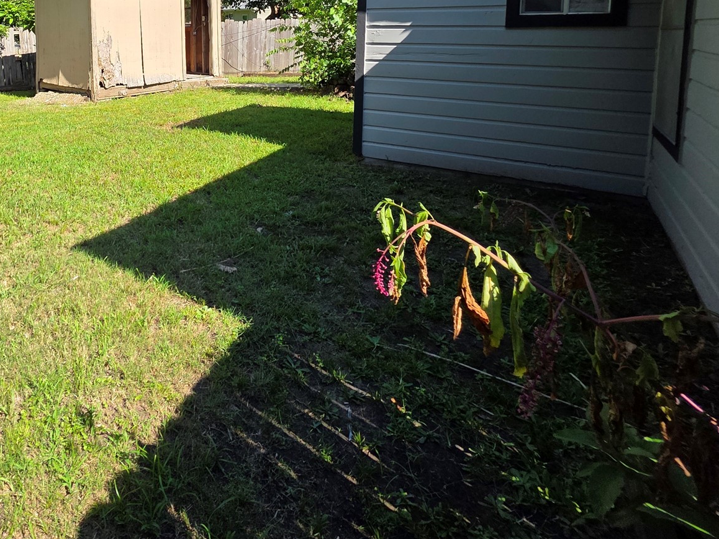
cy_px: 77
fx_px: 478
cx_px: 145
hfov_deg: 67.1
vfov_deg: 53.2
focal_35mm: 23
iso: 40
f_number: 1.9
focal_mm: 2.2
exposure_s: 1/1228
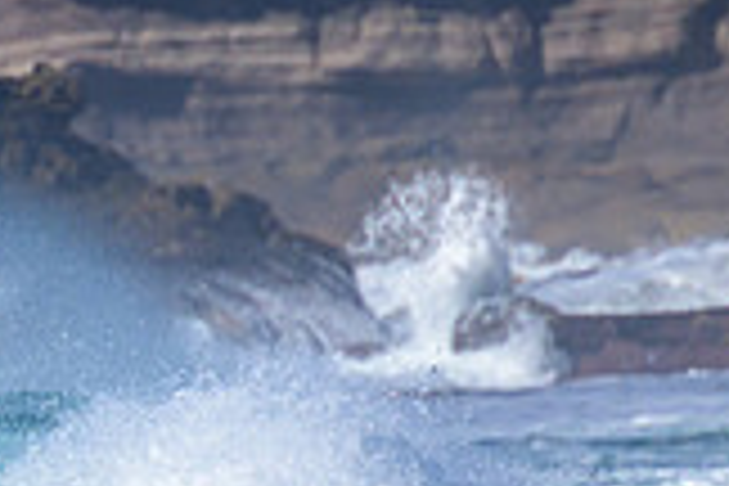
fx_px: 57991
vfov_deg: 0.5
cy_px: 542
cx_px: -418
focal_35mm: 2864
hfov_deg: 0.7
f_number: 11
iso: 900
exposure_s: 1/2000
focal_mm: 800
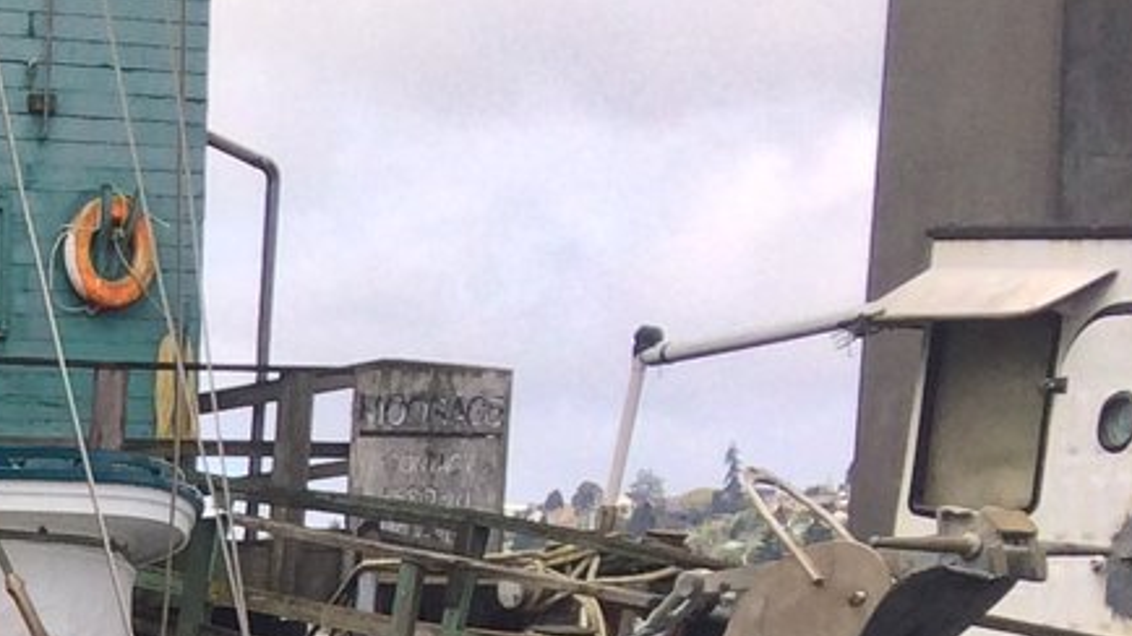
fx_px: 3932
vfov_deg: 8.7
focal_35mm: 131
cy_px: 1329
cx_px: -1114
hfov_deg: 13.9
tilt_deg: -8.0
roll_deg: +0.5
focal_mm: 4.15
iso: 32
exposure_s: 1/892
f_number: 2.2
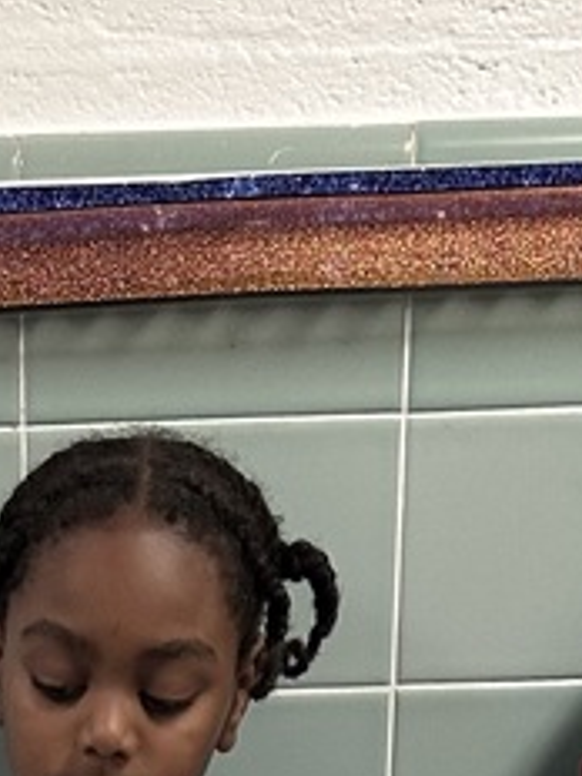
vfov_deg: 14.6
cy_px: 1652
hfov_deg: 13.7
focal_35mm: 106
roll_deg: +1.5
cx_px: -64
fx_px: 2376
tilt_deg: -21.3
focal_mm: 6.86
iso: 250
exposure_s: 1/64
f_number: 1.78
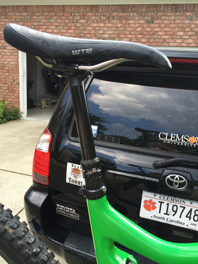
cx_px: 99
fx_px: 221
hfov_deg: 48.2
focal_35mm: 29
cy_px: 132
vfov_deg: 61.7
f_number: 2.2
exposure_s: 1/123
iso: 32
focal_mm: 4.15
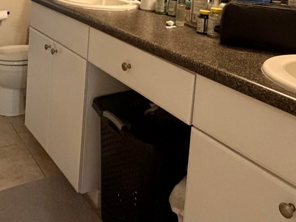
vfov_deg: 29.7
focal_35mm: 44
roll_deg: -3.0
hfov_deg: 42.0
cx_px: 85
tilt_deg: -5.8
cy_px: -20
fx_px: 376
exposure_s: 1/60
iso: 640
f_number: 2.2
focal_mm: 2.22
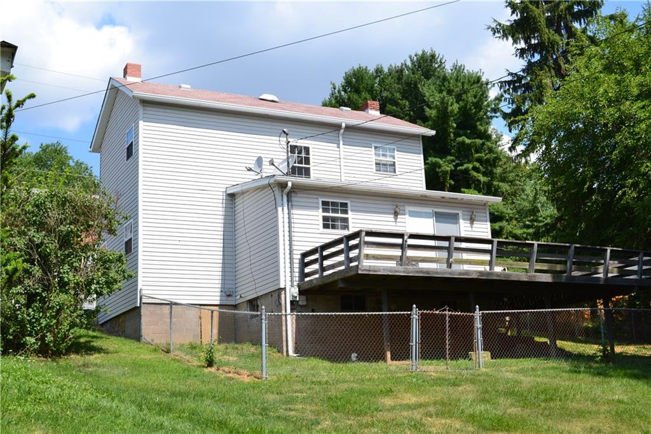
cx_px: 326
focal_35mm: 45
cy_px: 217
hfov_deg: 43.6
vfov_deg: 29.8
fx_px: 813
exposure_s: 1/320
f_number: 10
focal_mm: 30
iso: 400
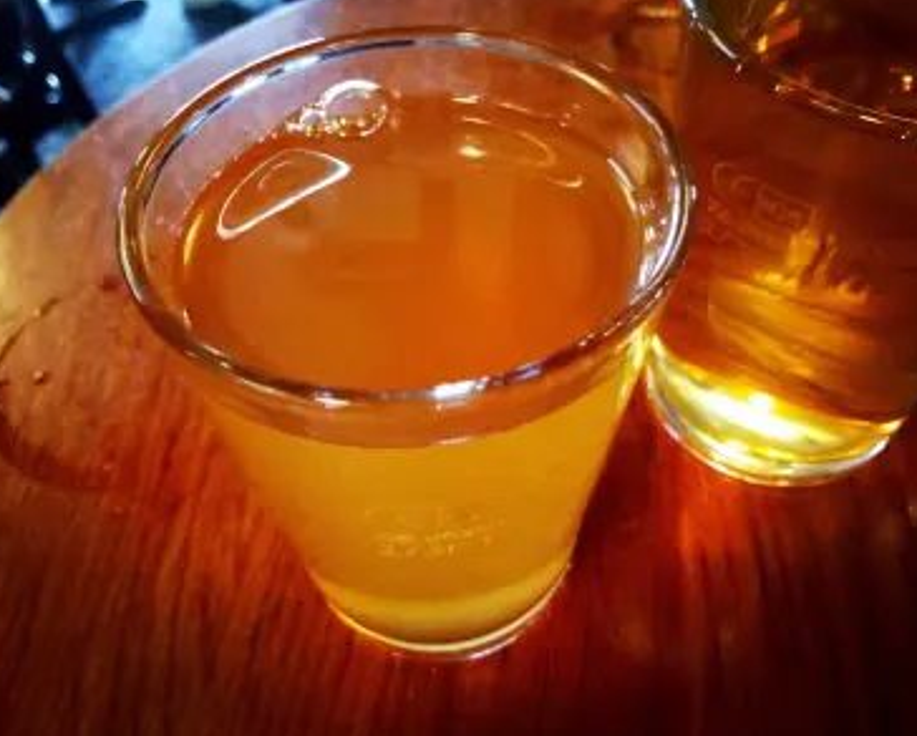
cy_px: 360
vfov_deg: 48.6
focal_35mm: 30
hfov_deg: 58.7
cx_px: 426
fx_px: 815
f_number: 2
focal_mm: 3.54
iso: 1745
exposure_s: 1/20
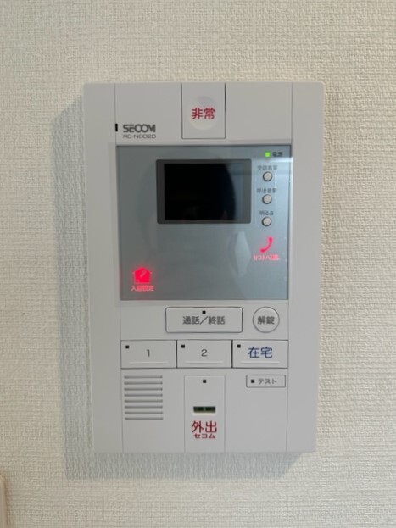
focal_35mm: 24
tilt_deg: -4.5
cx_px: 198
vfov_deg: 71.6
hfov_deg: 56.8
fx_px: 366
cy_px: 264
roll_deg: -0.8
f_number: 1.78
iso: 125
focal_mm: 6.86
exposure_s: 1/100
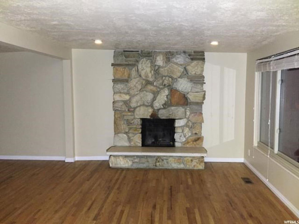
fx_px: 250
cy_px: 112
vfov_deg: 48.2
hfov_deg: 61.7
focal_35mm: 29
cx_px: 150
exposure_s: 1/24
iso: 250
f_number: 2.2
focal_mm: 4.15
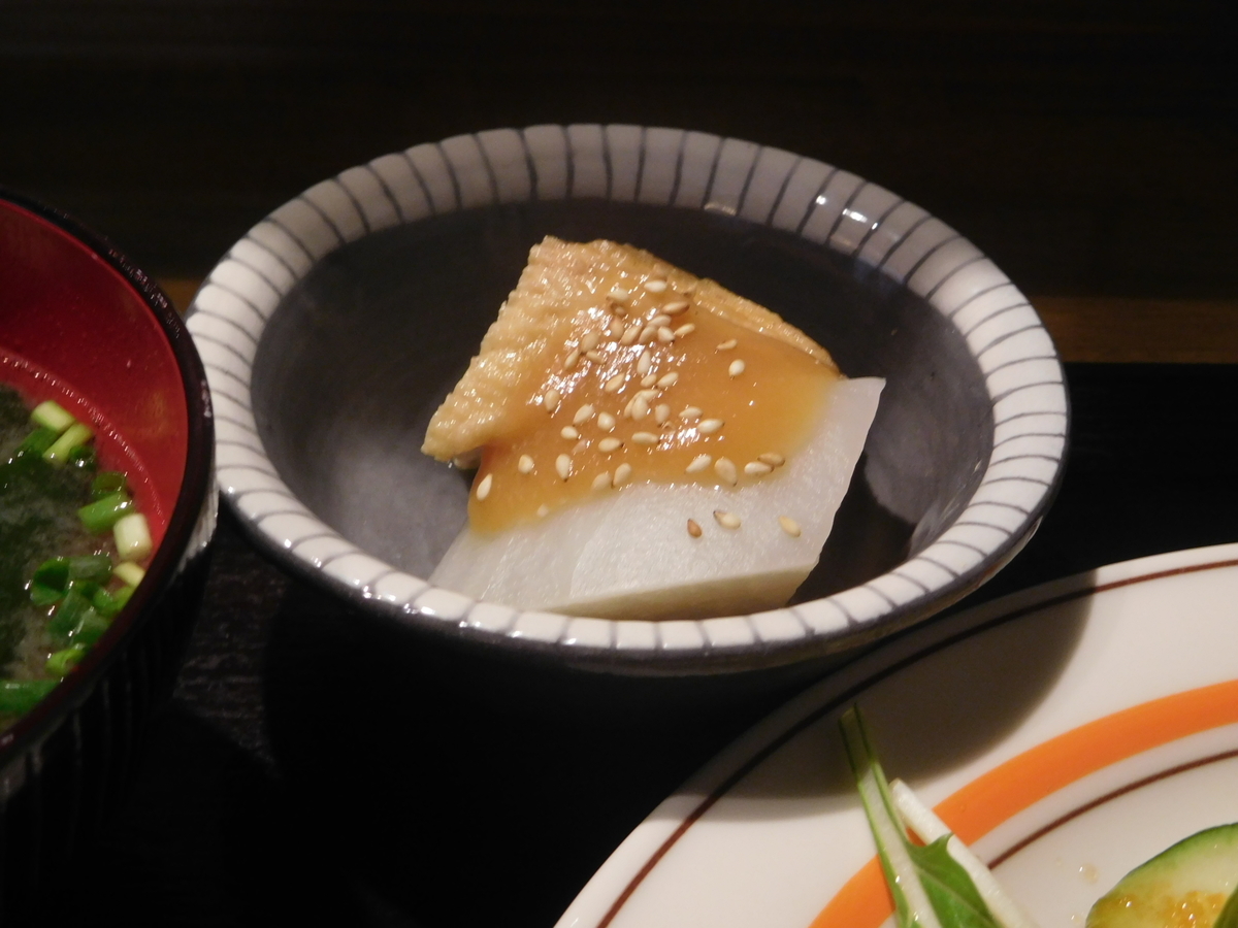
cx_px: 619
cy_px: 464
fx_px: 1967
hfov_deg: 34.9
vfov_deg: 26.6
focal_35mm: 55
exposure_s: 1/30
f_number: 4.2
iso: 320
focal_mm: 9.8
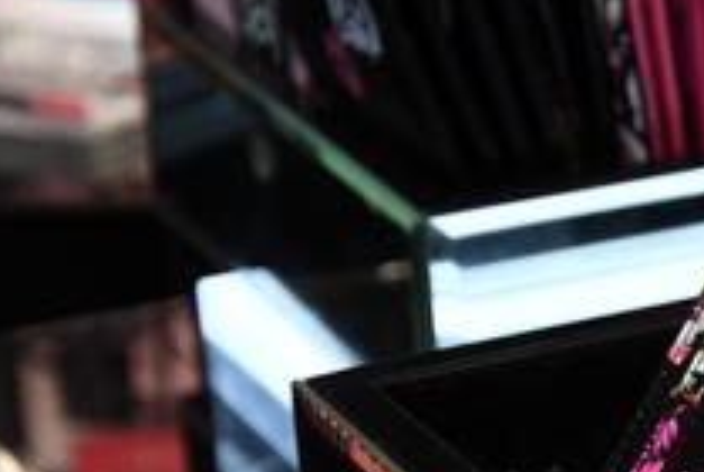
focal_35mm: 222
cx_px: 802
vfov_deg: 6.2
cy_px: 315
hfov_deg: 9.2
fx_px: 4347
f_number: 5.3
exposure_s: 1/100
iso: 1000
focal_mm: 62
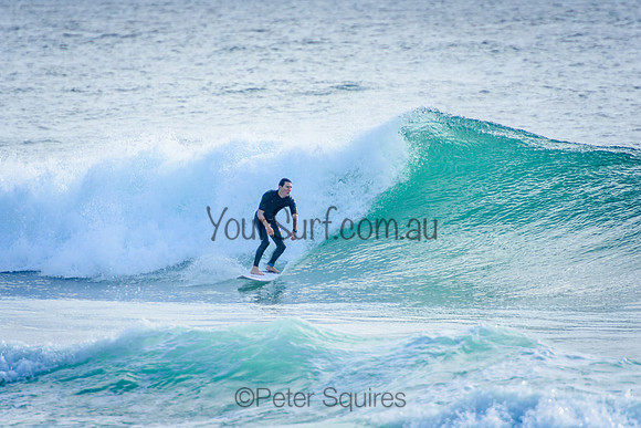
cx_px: 320
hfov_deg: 3.4
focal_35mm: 600
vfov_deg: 2.3
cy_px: 214
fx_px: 10685
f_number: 5.6
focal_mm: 400
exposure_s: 1/2000
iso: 500
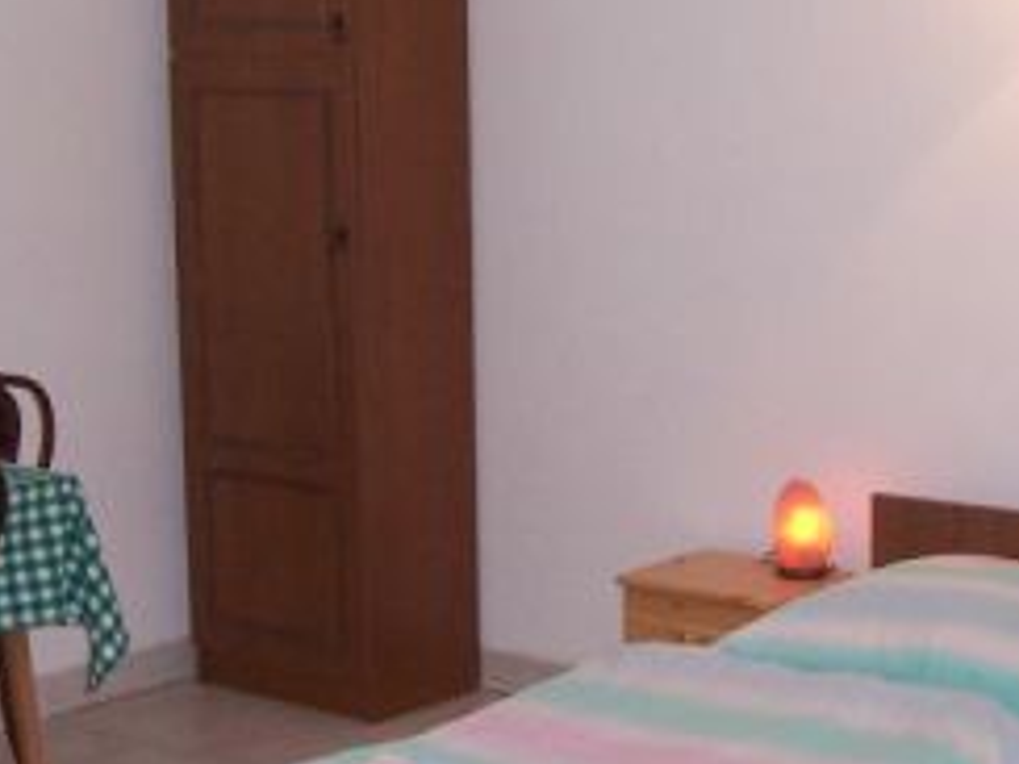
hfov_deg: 22.0
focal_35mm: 89
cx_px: 551
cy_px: 234
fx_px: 2620
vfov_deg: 16.5
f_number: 2.7
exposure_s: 1/60
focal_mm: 5.6
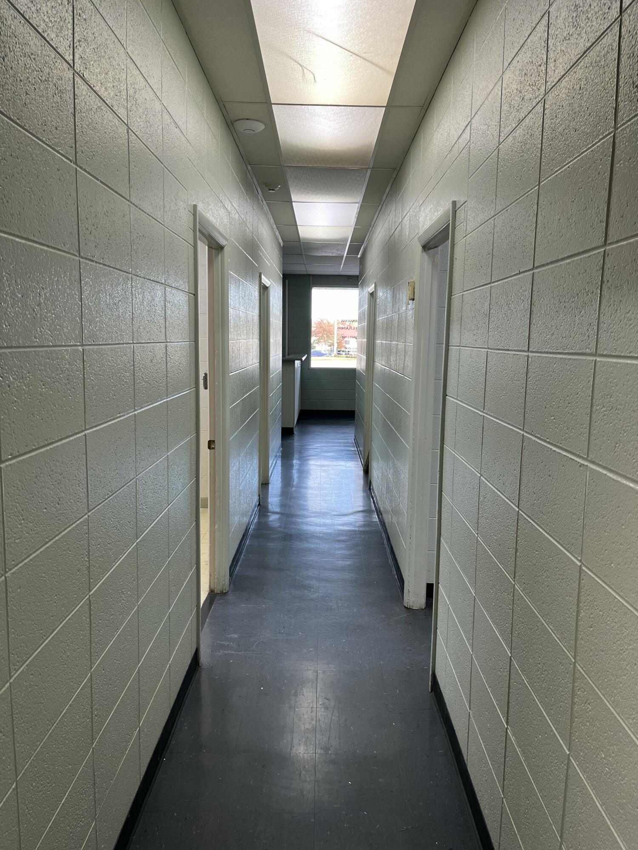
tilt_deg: -7.4
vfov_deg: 67.3
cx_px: 319
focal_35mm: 26
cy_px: 425
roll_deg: -1.0
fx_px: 639
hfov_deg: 53.1
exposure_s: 1/120
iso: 80
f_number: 1.6
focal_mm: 5.1
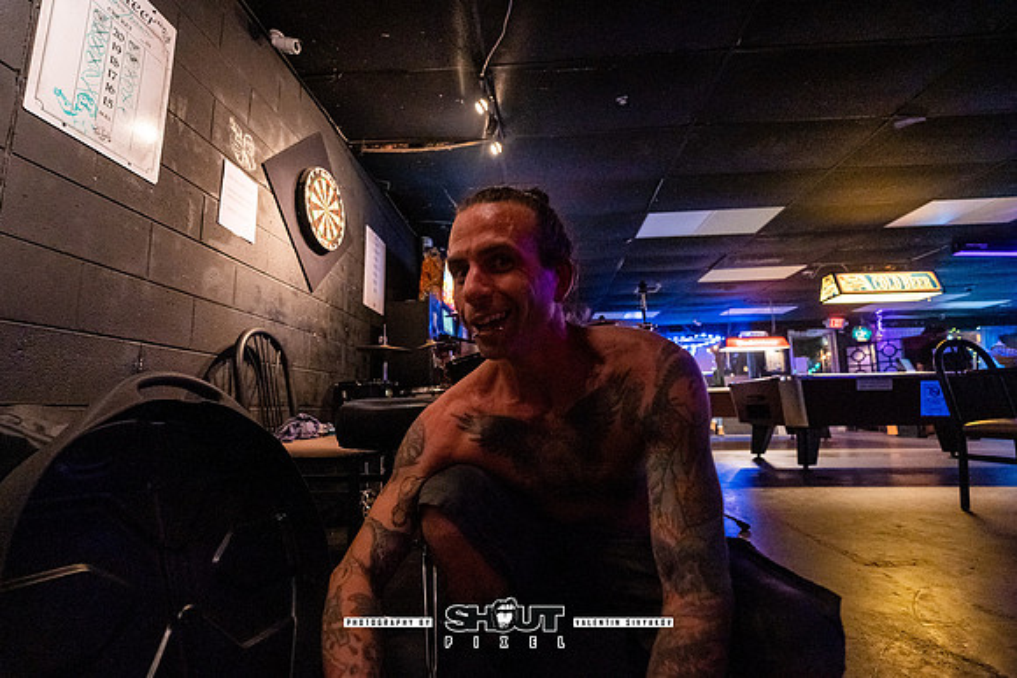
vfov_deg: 77.9
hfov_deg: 100.9
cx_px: 508
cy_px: 339
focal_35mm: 15
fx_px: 420
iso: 3200
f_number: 2.8
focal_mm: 14
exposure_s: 1/250
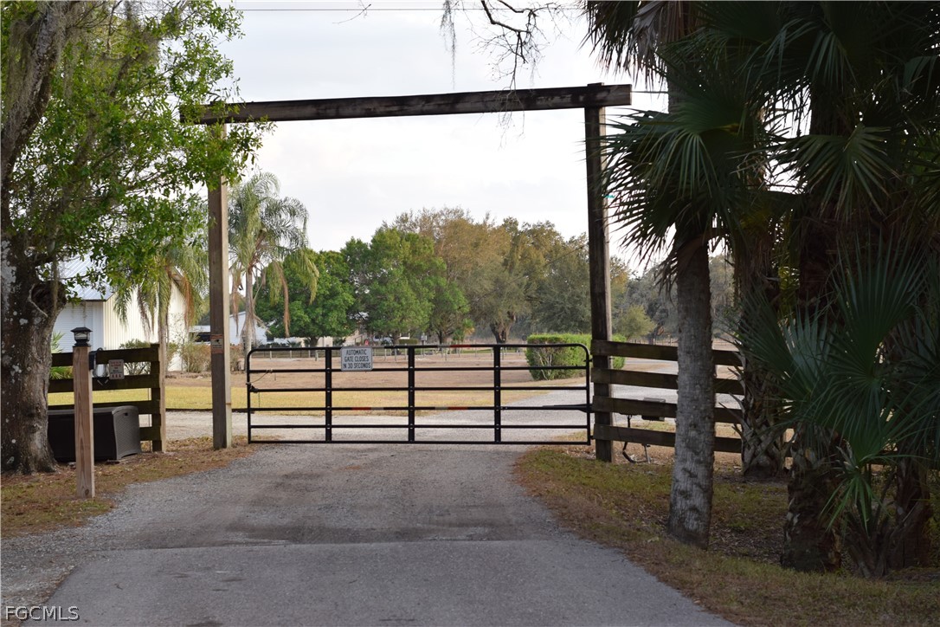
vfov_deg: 18.2
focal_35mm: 75
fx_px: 1958
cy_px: 314
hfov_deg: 27.0
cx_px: 470
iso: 400
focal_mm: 50
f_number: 5.6
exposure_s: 1/125
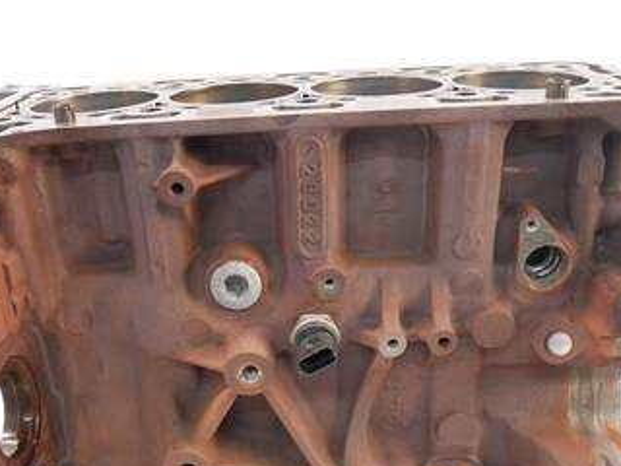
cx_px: 266
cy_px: 344
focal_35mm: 36
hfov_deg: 51.2
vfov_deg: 38.7
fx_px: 646
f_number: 3.5
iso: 2000
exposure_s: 1/60
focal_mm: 12
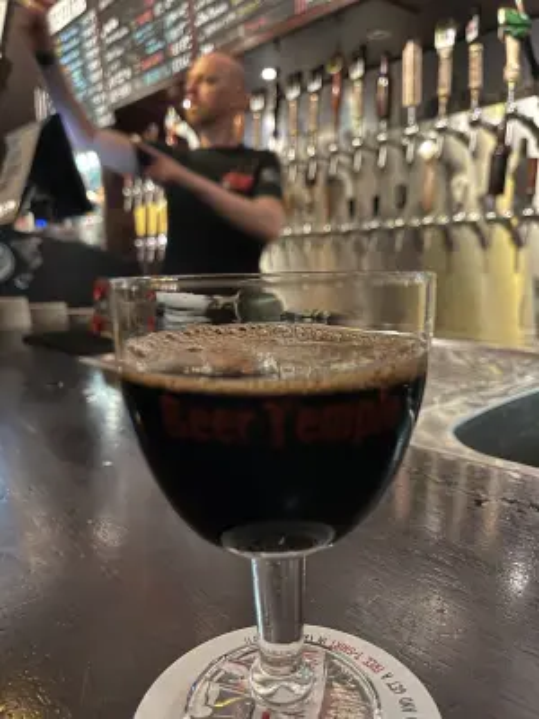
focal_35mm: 26
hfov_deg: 53.1
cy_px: 360
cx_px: 270
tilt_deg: -10.3
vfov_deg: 67.3
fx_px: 540
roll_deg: +1.3
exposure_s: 1/20
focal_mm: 5.1
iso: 1000
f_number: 1.6
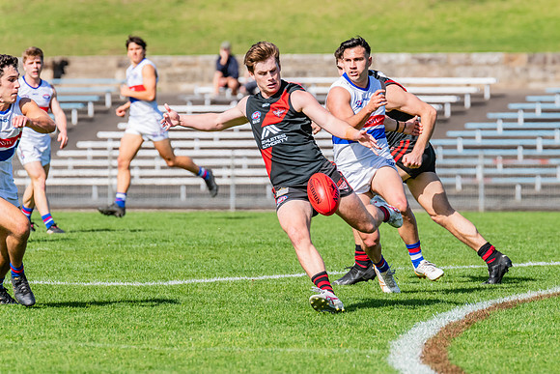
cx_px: 337
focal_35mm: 516
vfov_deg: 2.7
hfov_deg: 4.0
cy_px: 203
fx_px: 8027
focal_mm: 420
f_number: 9
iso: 800
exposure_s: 1/1600
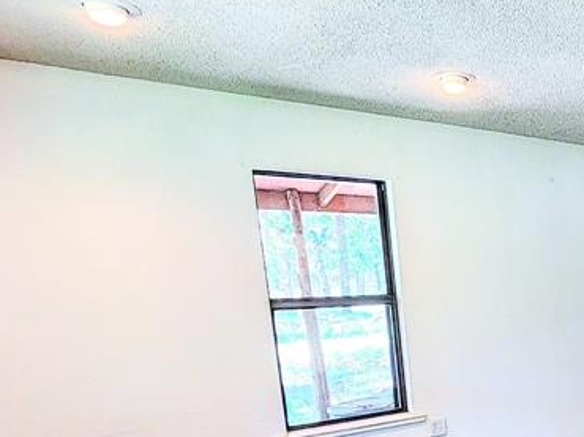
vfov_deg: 36.5
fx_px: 607
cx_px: 642
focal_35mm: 36
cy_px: 413
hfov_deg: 41.1
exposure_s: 1/60
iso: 320
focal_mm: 2.2
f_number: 2.2
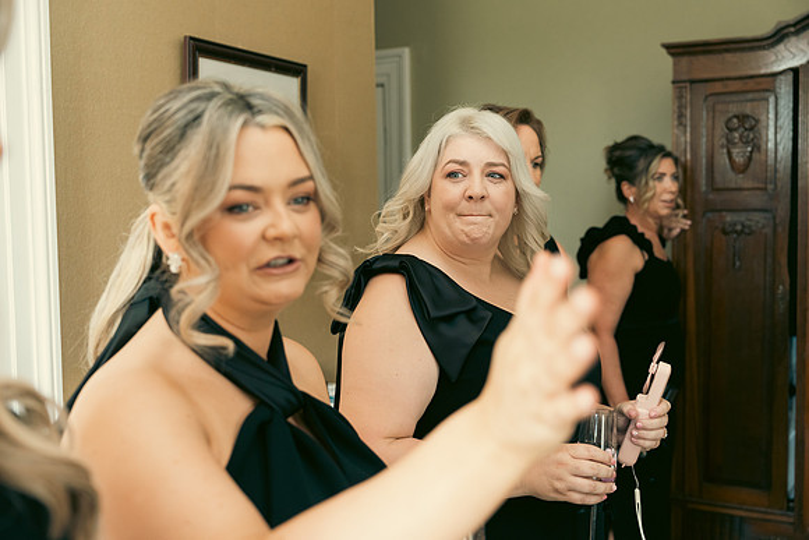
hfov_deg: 49.5
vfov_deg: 34.2
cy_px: 270
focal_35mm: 39
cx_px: 404
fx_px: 877
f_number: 3.5
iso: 1600
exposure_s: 1/200
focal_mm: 39
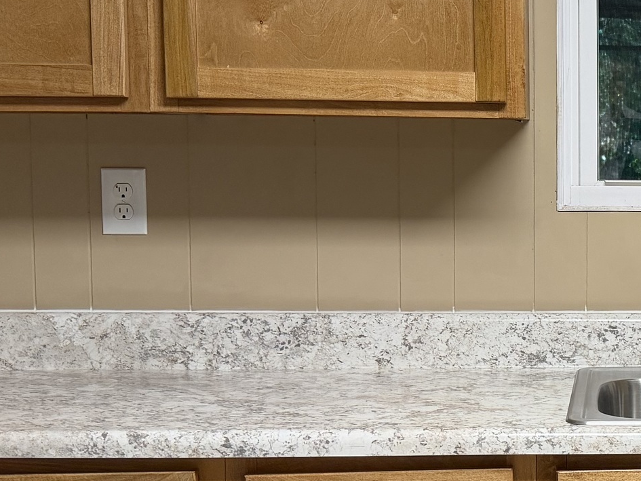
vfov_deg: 18.9
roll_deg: -0.8
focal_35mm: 78
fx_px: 1445
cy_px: 256
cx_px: 769
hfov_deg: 23.0
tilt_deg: -5.6
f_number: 1.78
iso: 160
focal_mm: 6.76
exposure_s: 1/120
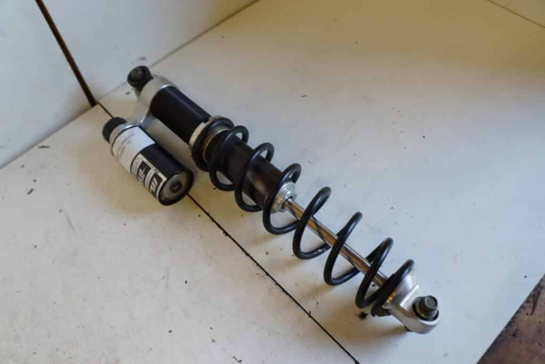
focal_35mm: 27
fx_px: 409
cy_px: 182
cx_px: 272
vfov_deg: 47.9
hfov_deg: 67.4
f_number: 4
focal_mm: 18
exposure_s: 1/60
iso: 500
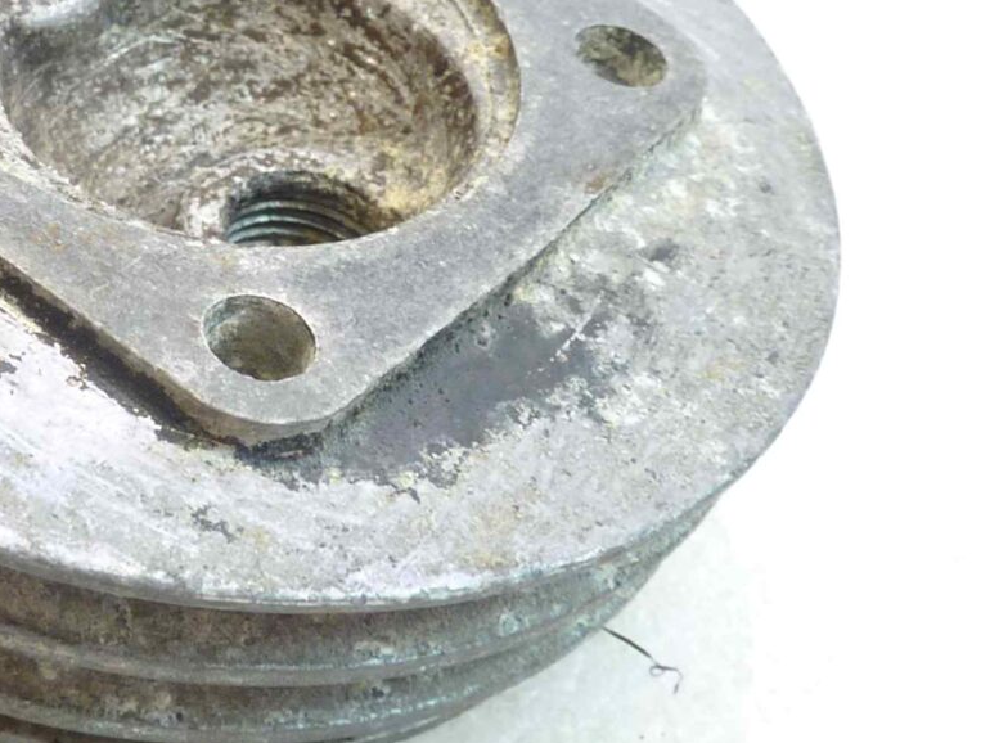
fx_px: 2117
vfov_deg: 19.9
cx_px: 116
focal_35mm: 74
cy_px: 309
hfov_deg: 25.6
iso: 80
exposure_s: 1/10
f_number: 3.3
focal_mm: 4.4
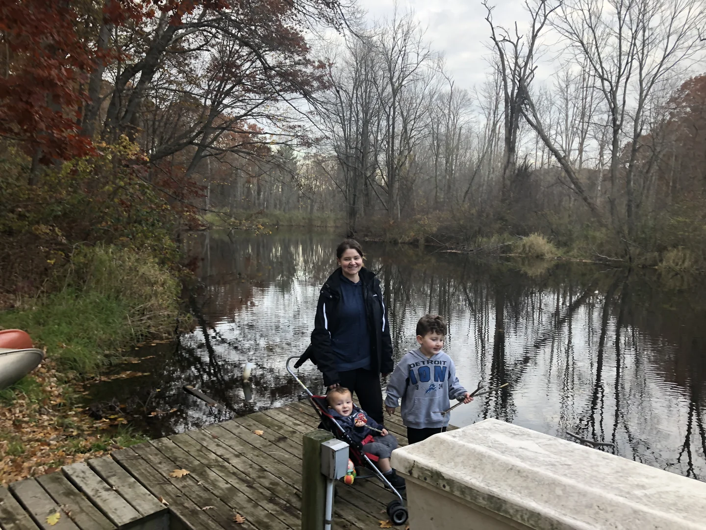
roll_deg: -1.4
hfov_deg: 63.4
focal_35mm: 28
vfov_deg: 49.7
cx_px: 353
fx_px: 571
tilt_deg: -5.1
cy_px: 265
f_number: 1.8
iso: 50
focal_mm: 3.99
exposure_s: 1/120
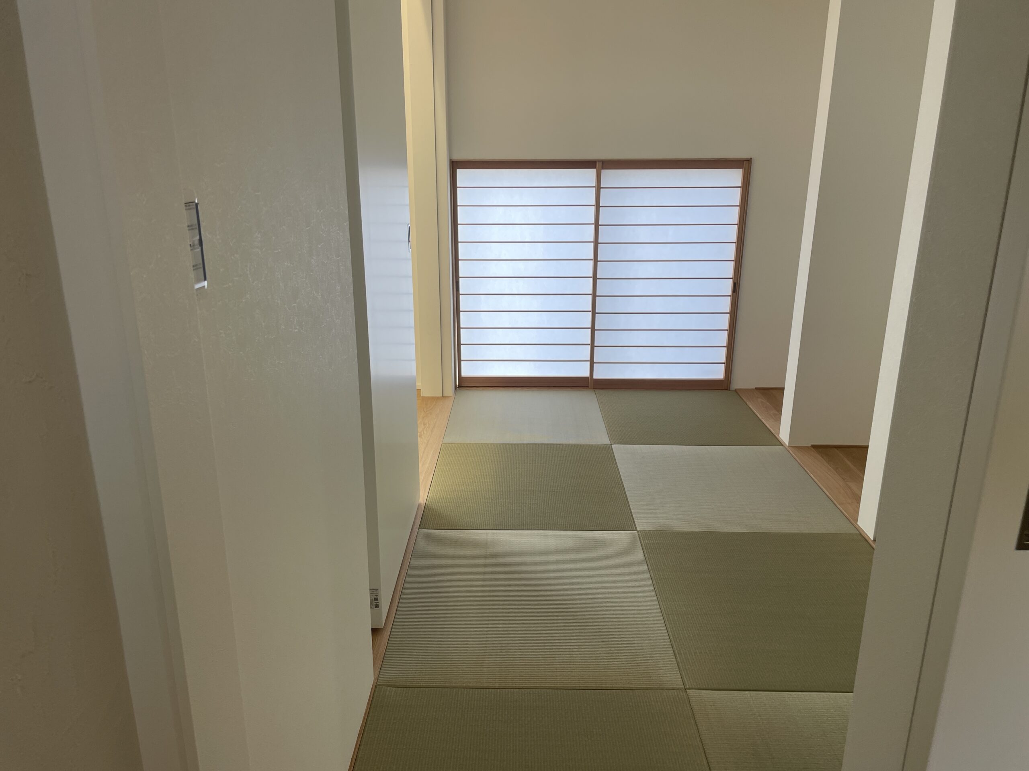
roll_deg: +0.1
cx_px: 514
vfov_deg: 53.1
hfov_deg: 67.3
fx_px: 773
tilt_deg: -16.5
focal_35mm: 26
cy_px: 386
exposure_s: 1/120
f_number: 1.6
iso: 40
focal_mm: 4.2
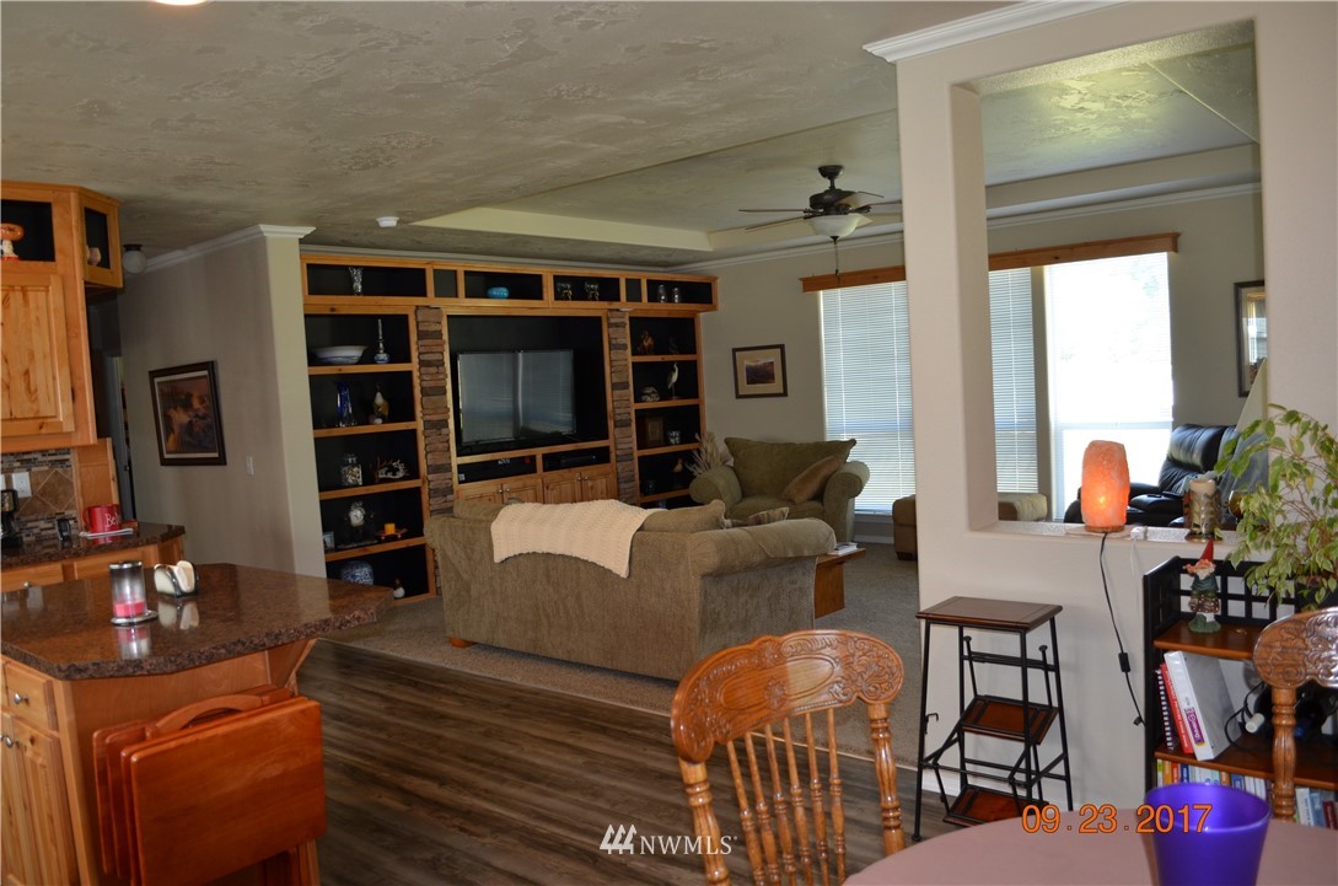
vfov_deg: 47.7
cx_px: 669
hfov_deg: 67.5
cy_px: 443
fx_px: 1001
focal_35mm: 27
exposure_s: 1/60
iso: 400
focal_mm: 18
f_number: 3.5
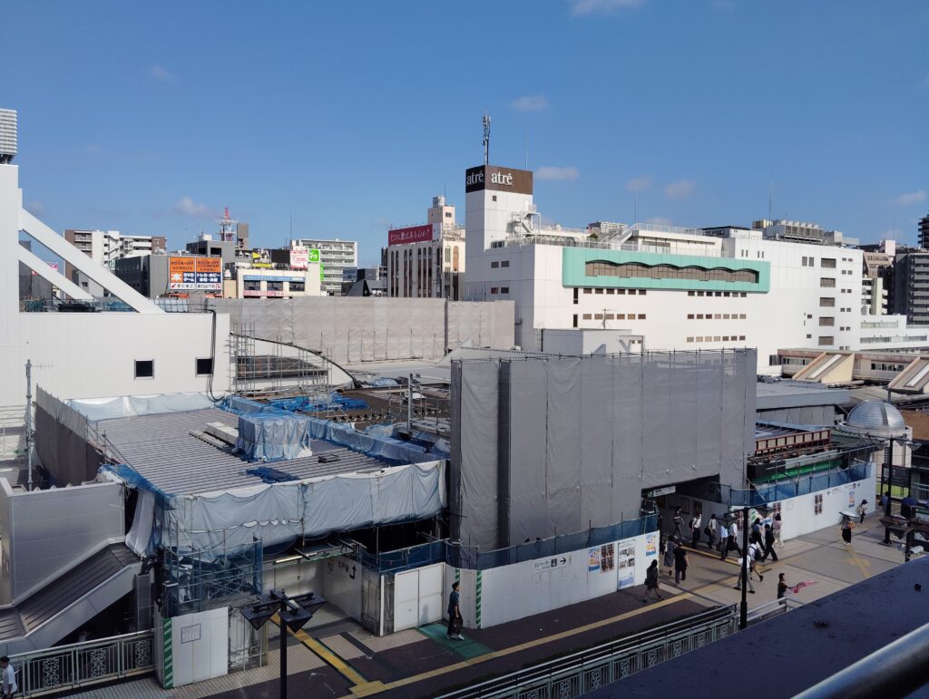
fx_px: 753
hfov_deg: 63.4
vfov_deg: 49.9
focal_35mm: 28
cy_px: 350
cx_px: 464
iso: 50
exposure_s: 1/1380
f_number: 1.8
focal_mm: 4.22
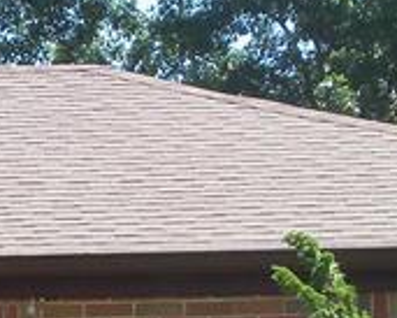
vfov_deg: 5.5
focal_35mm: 280
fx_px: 3292
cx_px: -149
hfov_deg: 6.8
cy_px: 490
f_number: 3.9
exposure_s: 1/200
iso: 80
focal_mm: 8.7
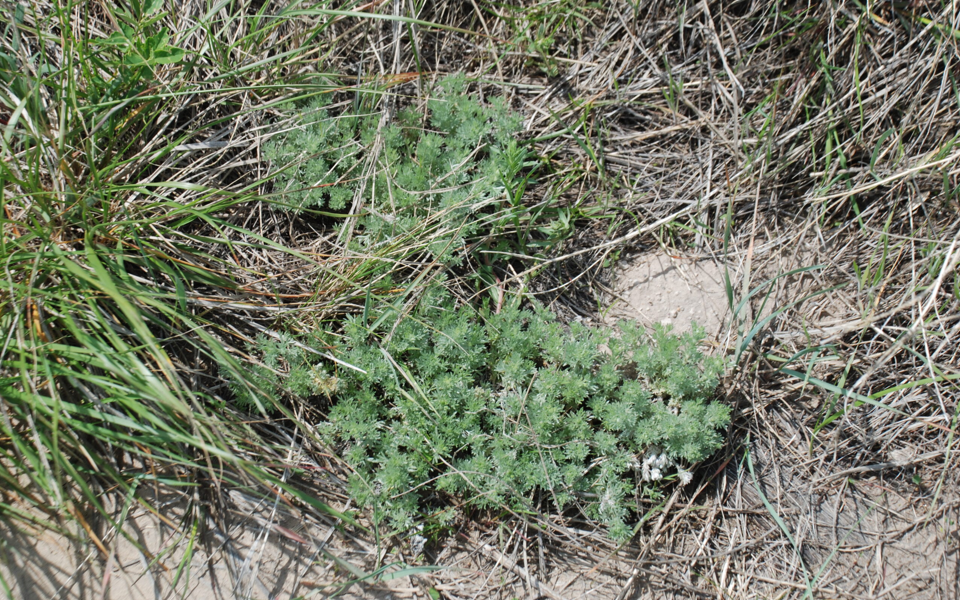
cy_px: 294
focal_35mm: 74
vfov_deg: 17.6
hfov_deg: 27.8
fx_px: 1936
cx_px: 483
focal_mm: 48
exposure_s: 1/200
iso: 100
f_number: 7.1
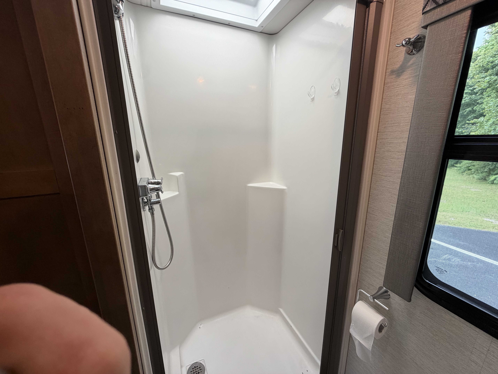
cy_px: 187
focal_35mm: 14
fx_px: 201
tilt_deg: -13.5
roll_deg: +0.4
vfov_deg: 85.7
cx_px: 249
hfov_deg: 102.1
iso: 125
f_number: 2.2
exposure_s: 1/121
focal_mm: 2.22
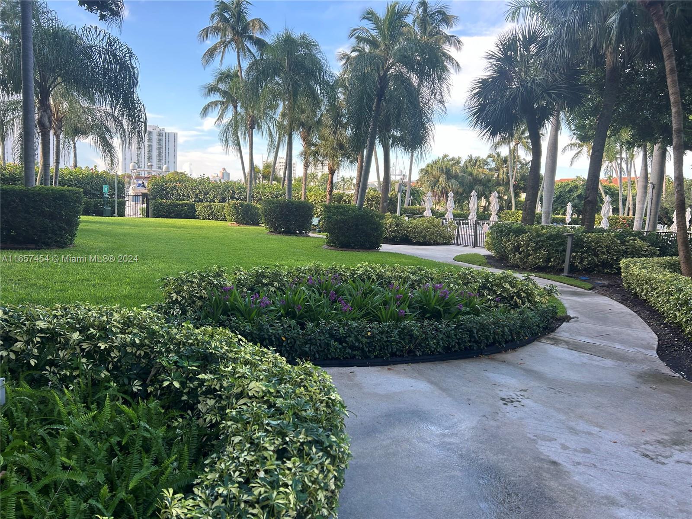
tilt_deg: -6.7
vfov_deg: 53.1
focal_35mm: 26
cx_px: 346
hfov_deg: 67.3
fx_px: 520
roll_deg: -3.3
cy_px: 260
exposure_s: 1/304
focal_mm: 5.7
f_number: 1.5
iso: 50
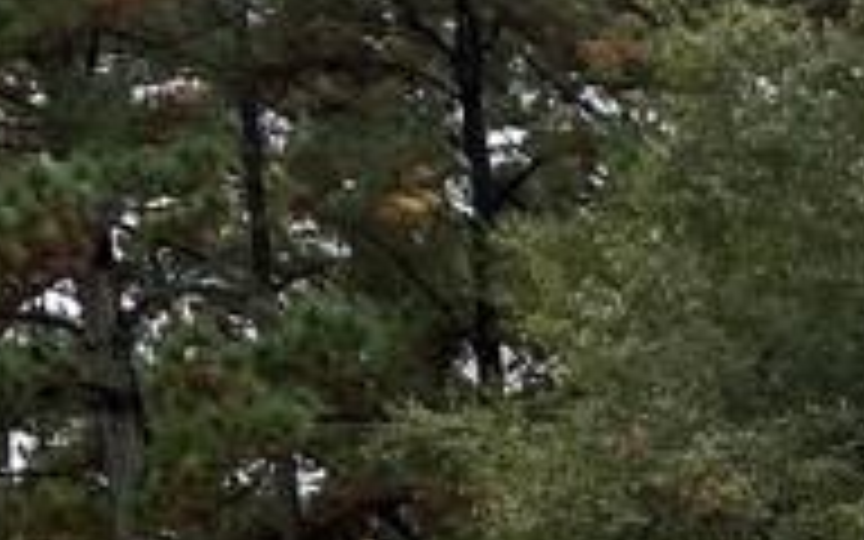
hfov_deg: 11.4
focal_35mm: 147
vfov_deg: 8.3
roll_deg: +0.5
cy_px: 1251
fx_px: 3461
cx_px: 2160
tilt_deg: -3.0
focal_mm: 4.25
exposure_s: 1/296
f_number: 1.8
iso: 32
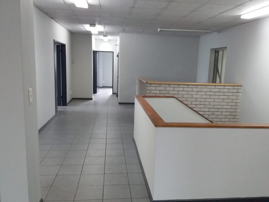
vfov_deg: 45.4
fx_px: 241
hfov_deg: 58.4
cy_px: 101
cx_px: 134
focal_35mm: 31
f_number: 2.2
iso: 160
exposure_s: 1/25
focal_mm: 3.3
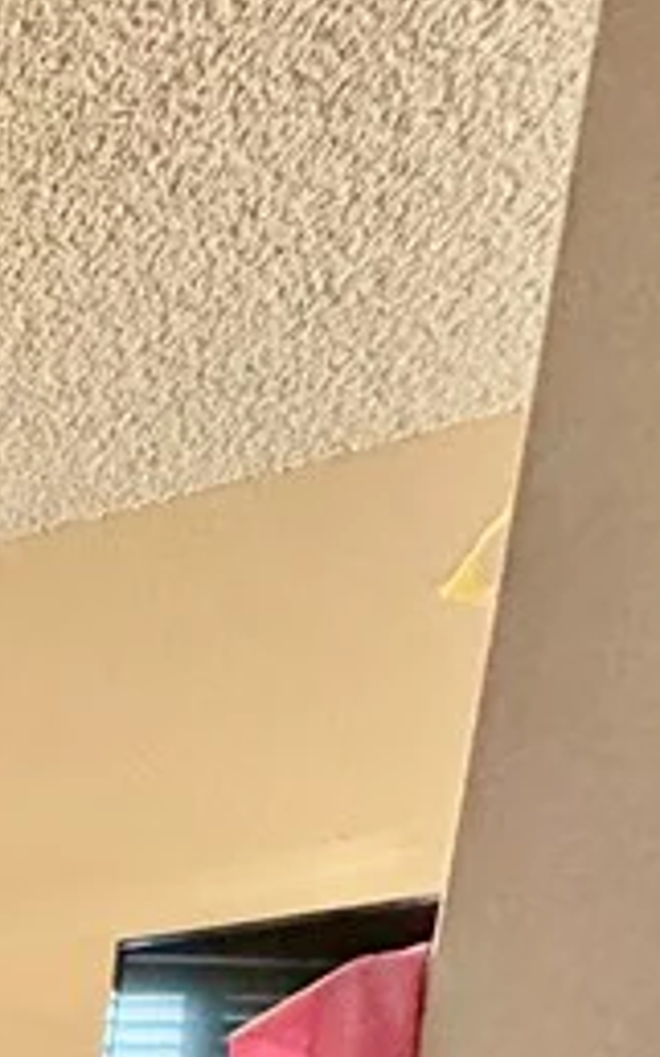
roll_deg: -2.6
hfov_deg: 15.0
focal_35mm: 59
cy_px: 1499
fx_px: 1700
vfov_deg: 26.8
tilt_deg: -11.1
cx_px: -857
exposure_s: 1/60
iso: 500
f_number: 2.2
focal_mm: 2.22
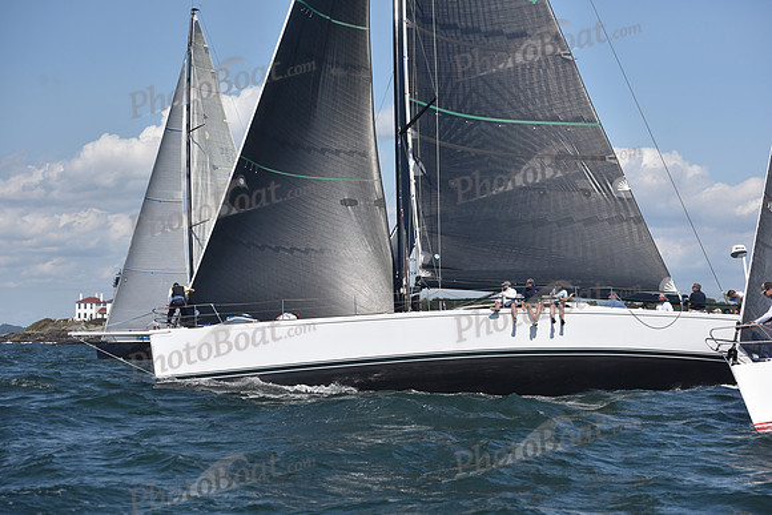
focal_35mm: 86
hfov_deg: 23.6
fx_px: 1845
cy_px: 258
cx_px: 386
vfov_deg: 15.9
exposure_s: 1/1000
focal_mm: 86
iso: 250
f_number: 5.6
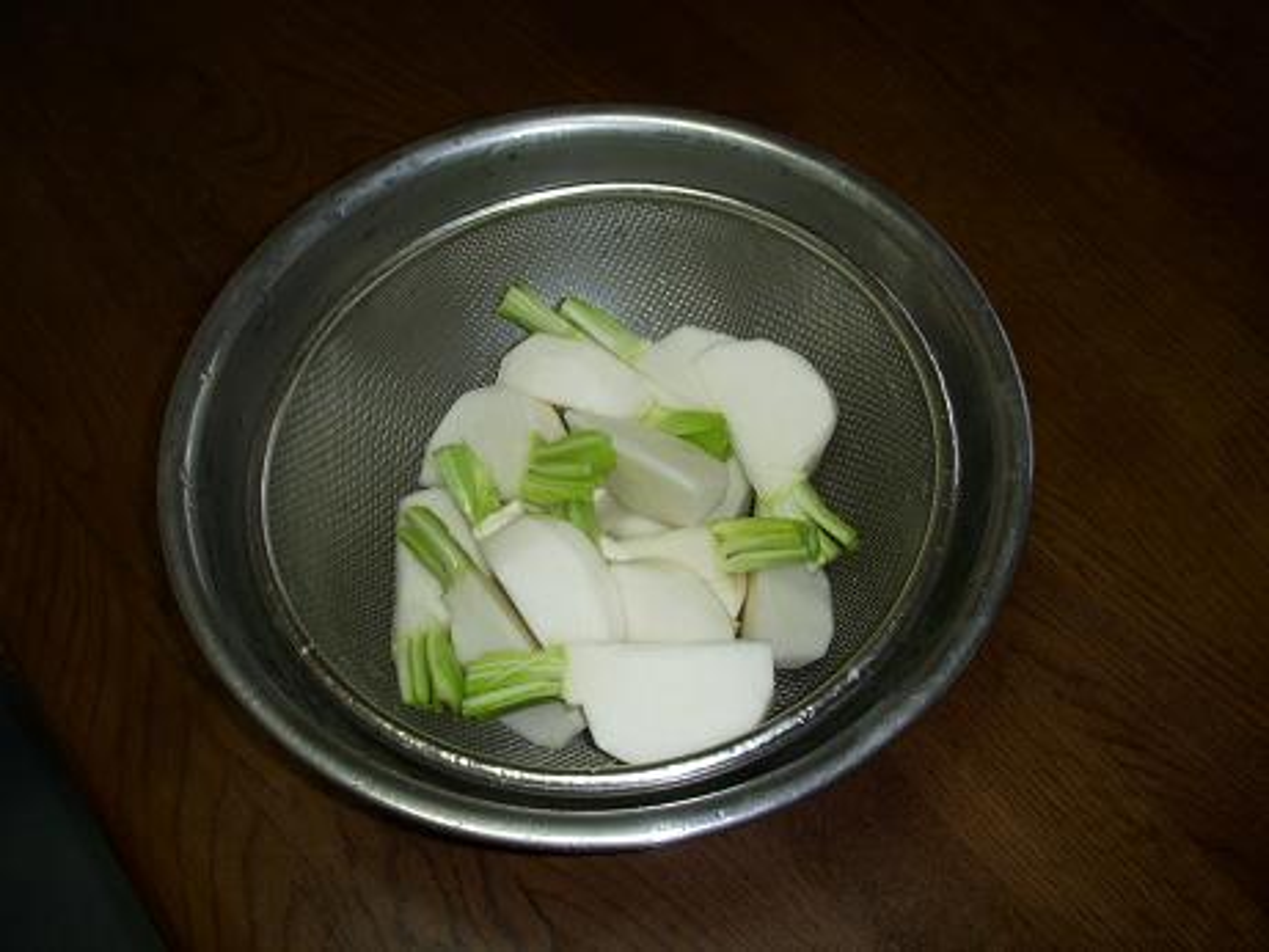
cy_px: 476
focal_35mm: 38
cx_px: 634
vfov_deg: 37.7
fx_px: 1393
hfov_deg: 49.0
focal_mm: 6.3
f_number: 3.3
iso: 100
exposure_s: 1/30
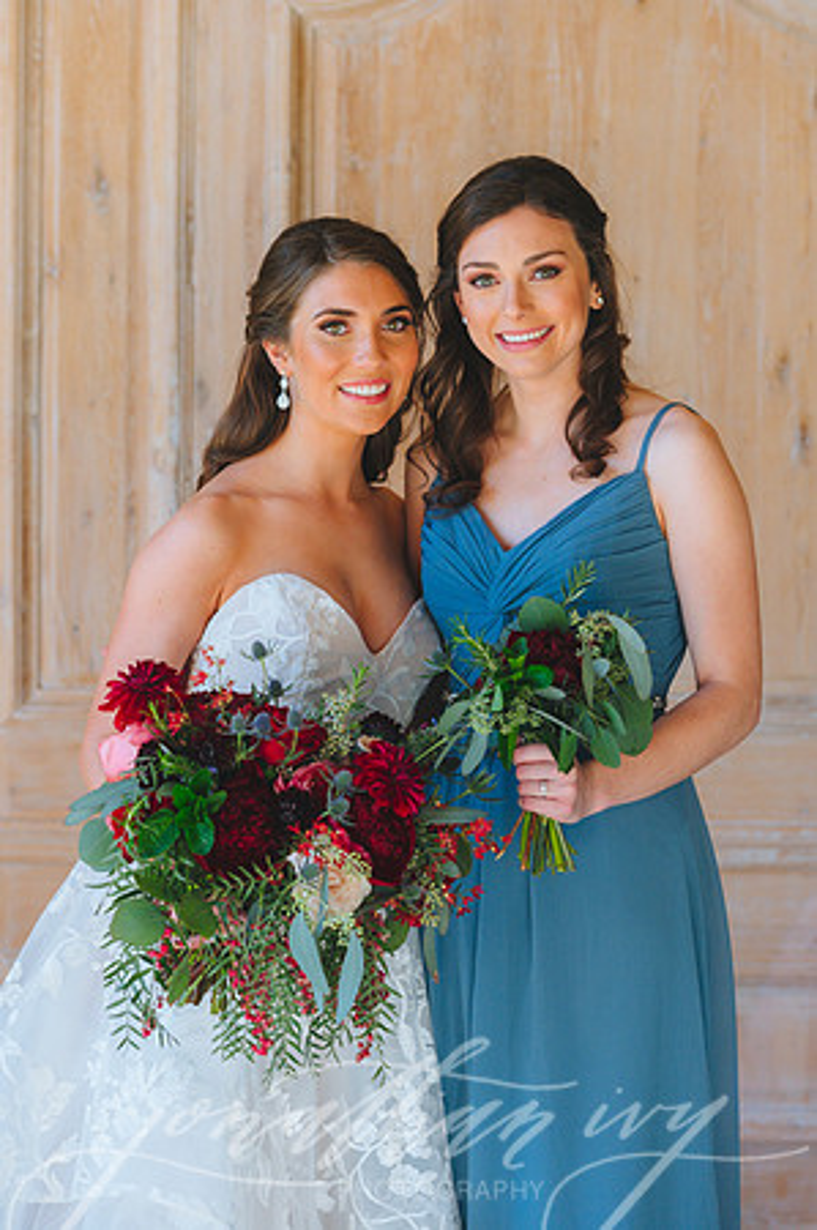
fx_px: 3344
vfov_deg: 20.8
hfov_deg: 13.9
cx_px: 408
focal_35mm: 98
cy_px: 615
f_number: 2.8
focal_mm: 98
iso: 640
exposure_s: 1/250
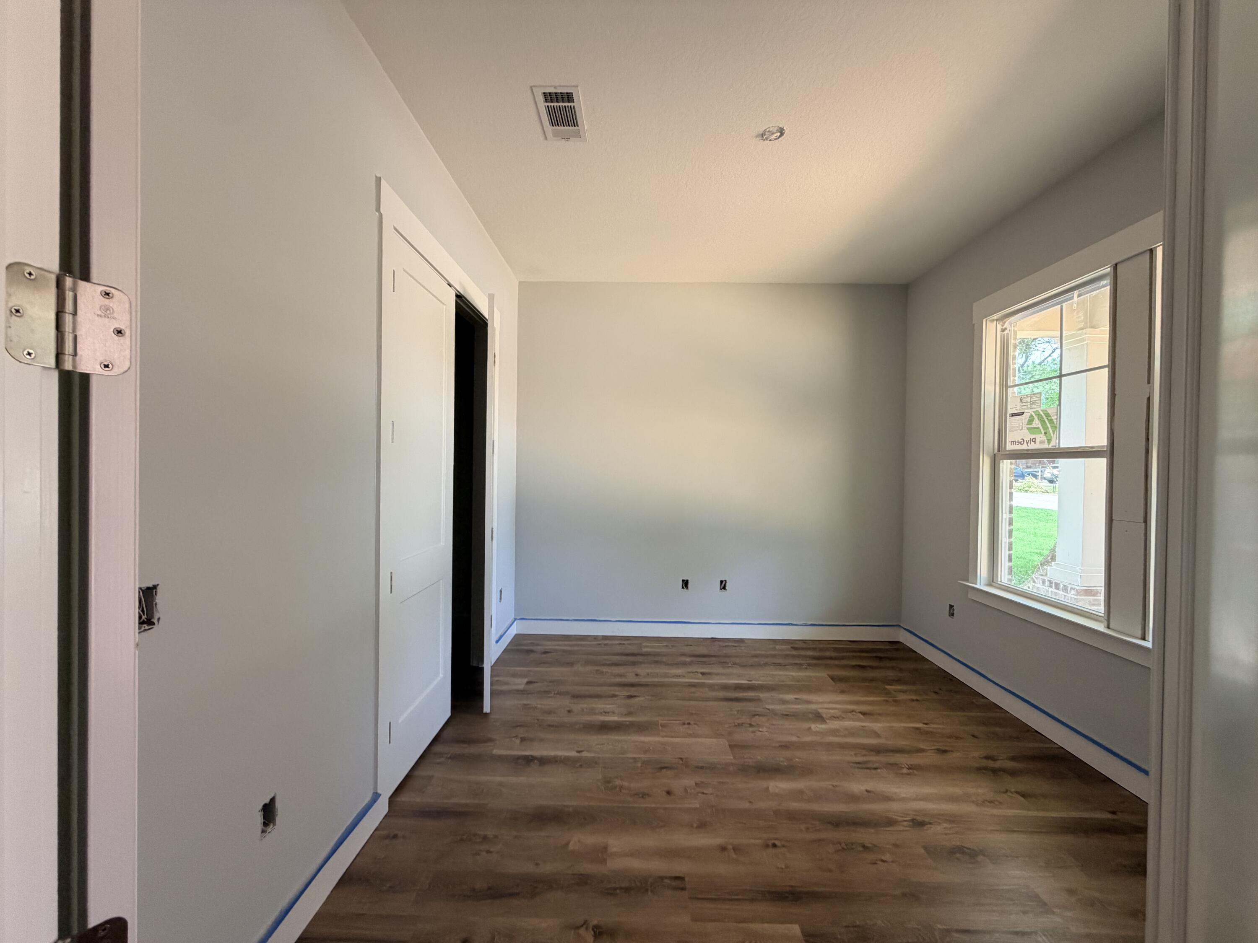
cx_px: 629
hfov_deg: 102.1
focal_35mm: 14
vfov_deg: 85.7
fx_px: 509
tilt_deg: -0.7
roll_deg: +0.1
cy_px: 472
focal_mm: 2.22
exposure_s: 1/121
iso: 250
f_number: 2.2
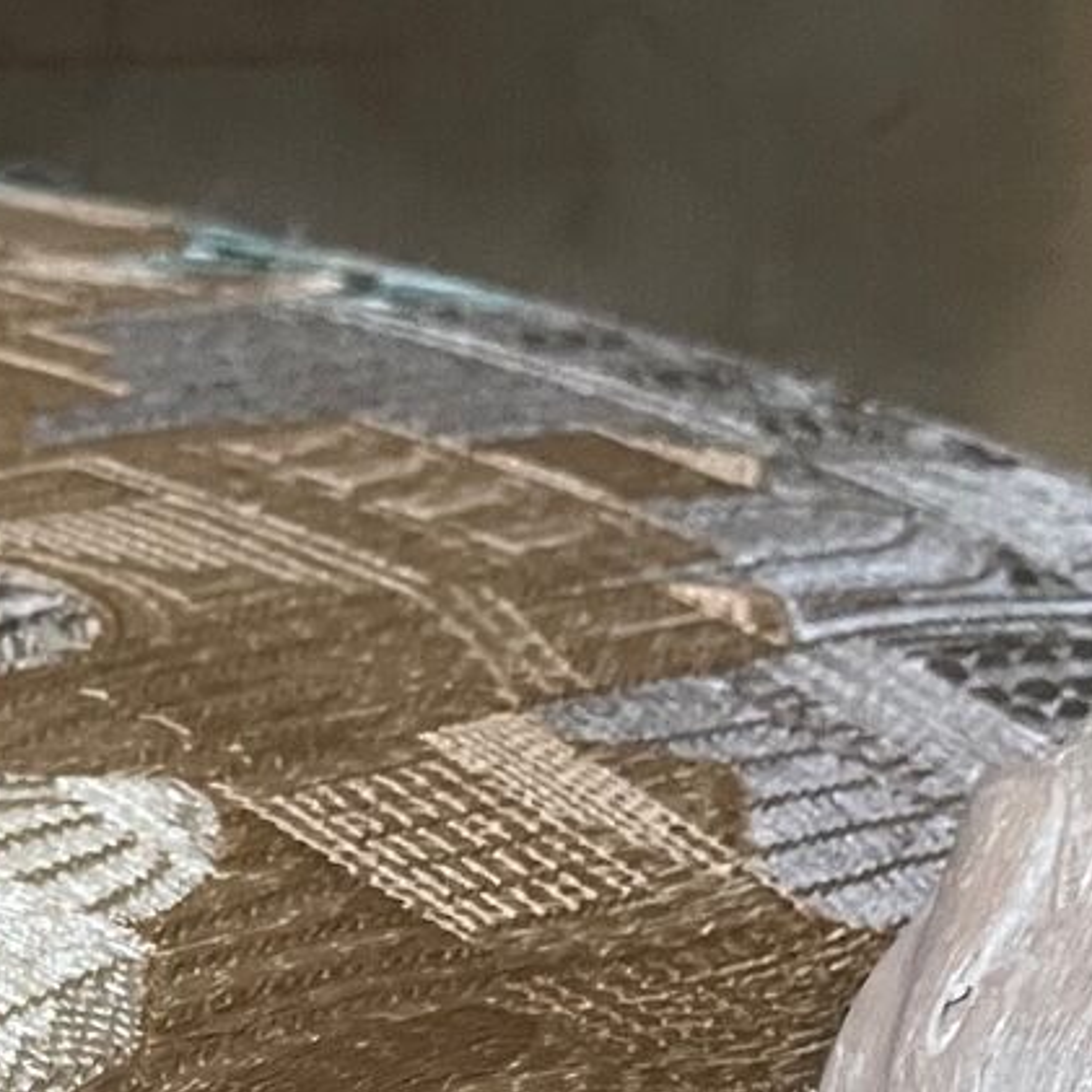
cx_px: -441
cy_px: 2174
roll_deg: +0.9
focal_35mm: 110
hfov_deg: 14.9
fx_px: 3926
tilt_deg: -33.8
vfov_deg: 13.6
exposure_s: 1/50
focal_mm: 4.2
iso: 250
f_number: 1.6
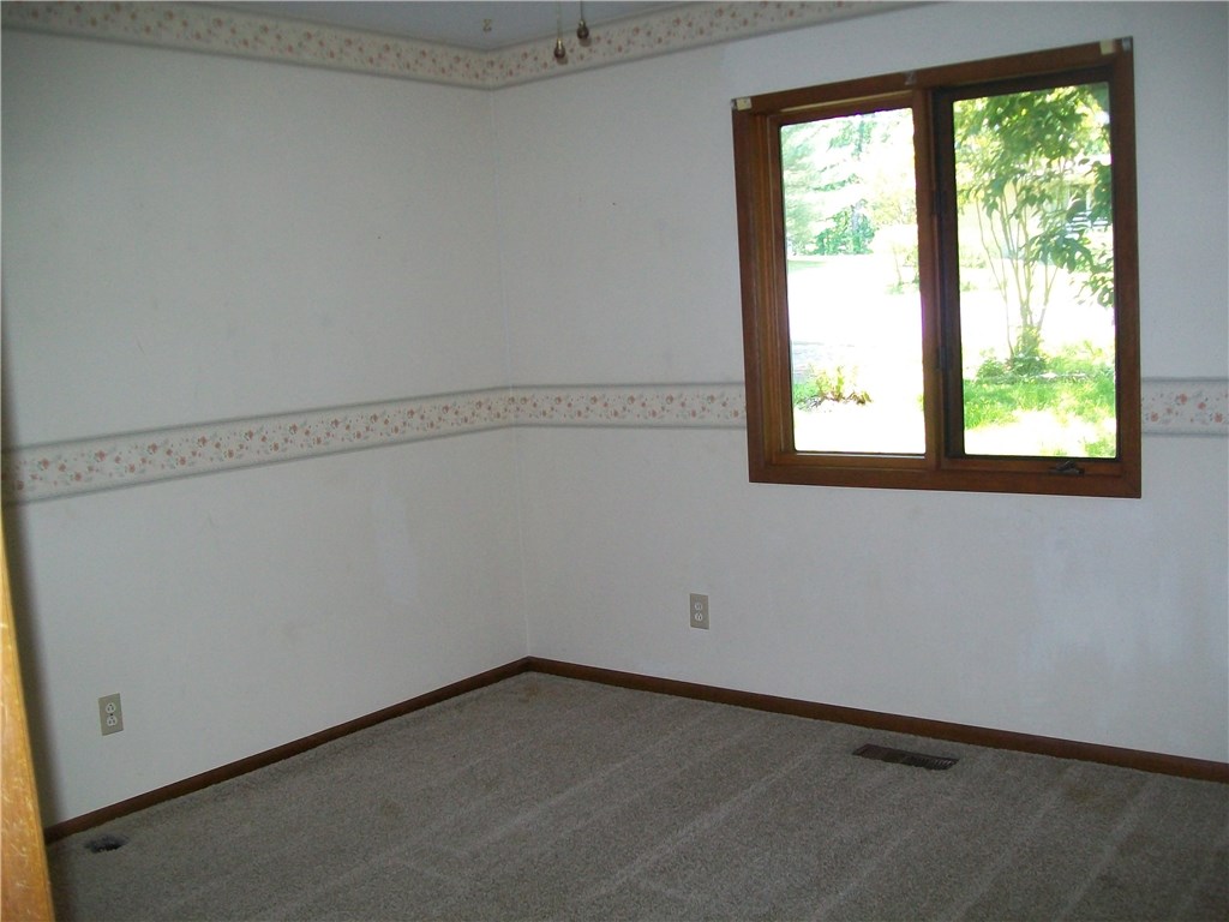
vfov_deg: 41.8
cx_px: 614
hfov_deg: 54.0
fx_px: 1207
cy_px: 461
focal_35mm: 34
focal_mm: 6.1
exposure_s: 1/60
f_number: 2.7
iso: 160
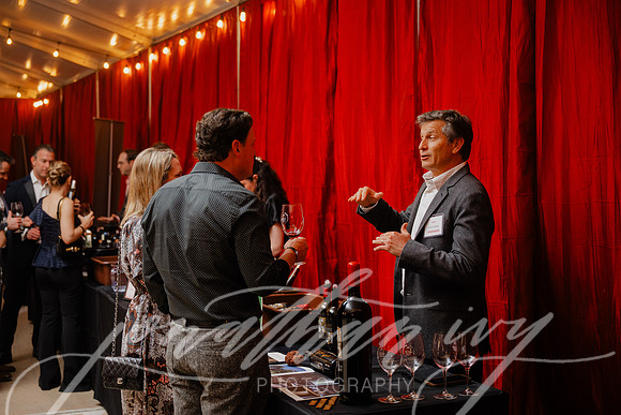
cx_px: 310
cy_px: 208
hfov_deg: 37.5
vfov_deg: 25.5
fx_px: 914
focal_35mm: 53
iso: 1000
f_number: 2.8
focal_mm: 53
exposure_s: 1/100
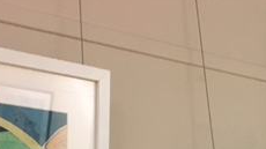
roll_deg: +3.3
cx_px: 224
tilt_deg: +2.1
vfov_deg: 12.5
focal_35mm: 88
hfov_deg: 23.7
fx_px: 620
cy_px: 273
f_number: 2.2
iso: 200
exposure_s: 1/33
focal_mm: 4.15
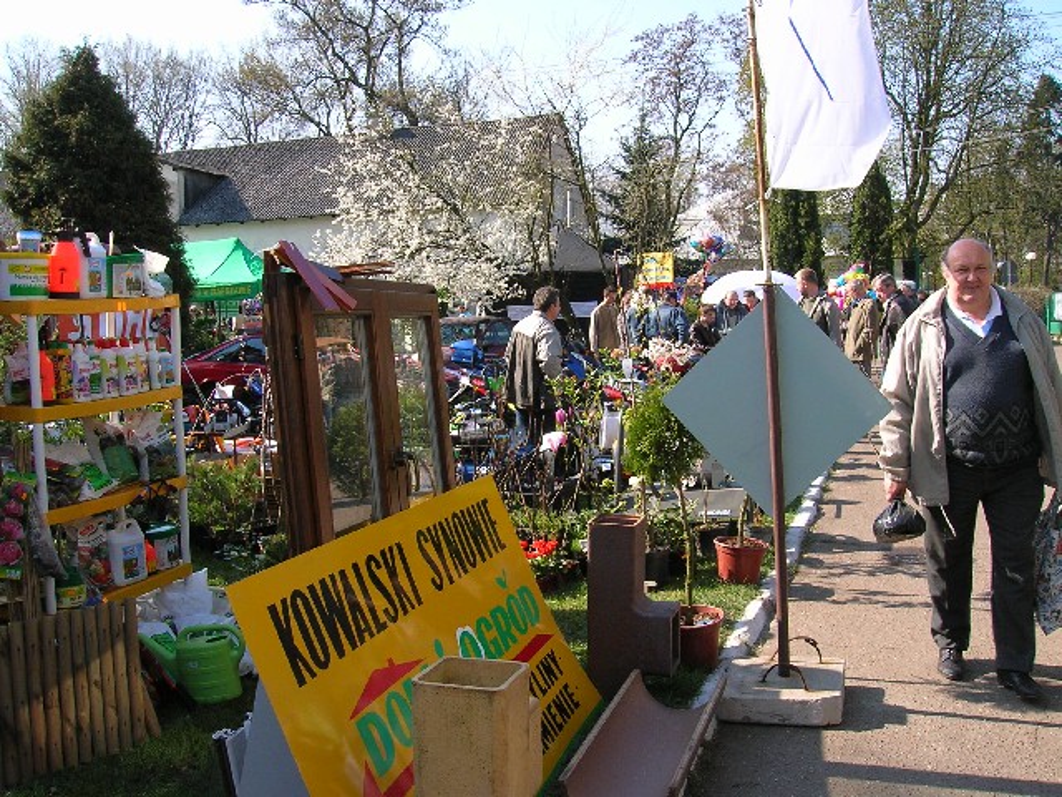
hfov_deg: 54.0
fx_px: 1043
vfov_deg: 41.8
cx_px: 531
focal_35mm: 34
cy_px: 398
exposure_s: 1/150
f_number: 4.9
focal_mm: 5.7
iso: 50
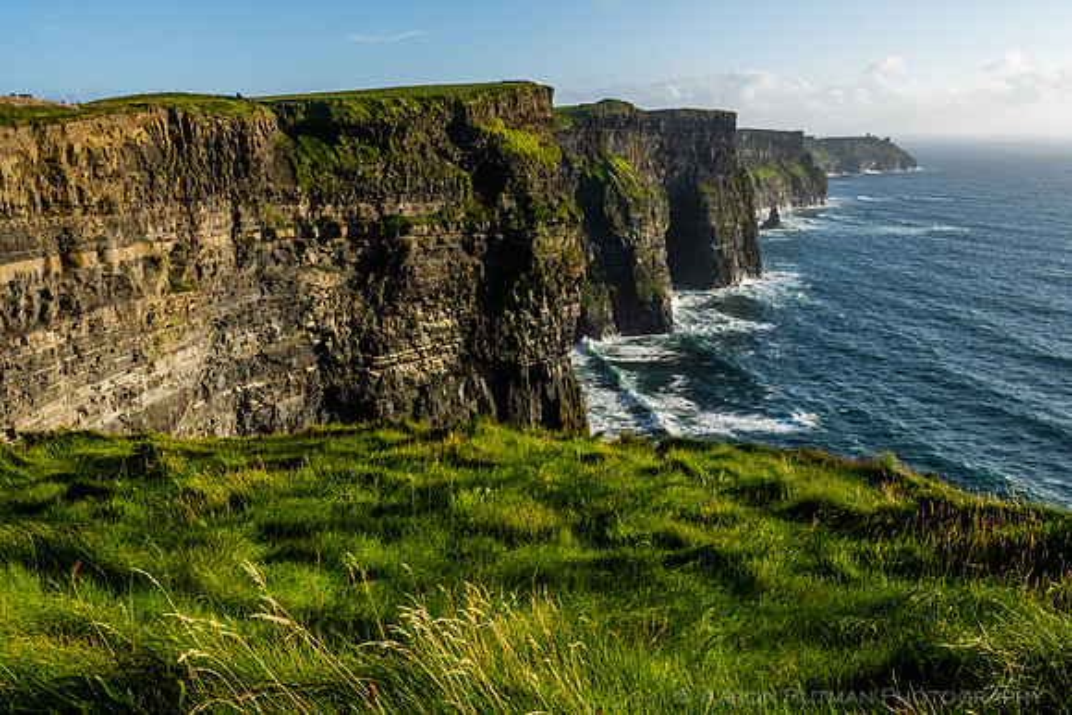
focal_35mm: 30
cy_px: 358
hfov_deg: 61.9
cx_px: 536
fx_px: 894
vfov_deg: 43.6
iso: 1250
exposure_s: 1/400
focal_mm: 30
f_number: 22
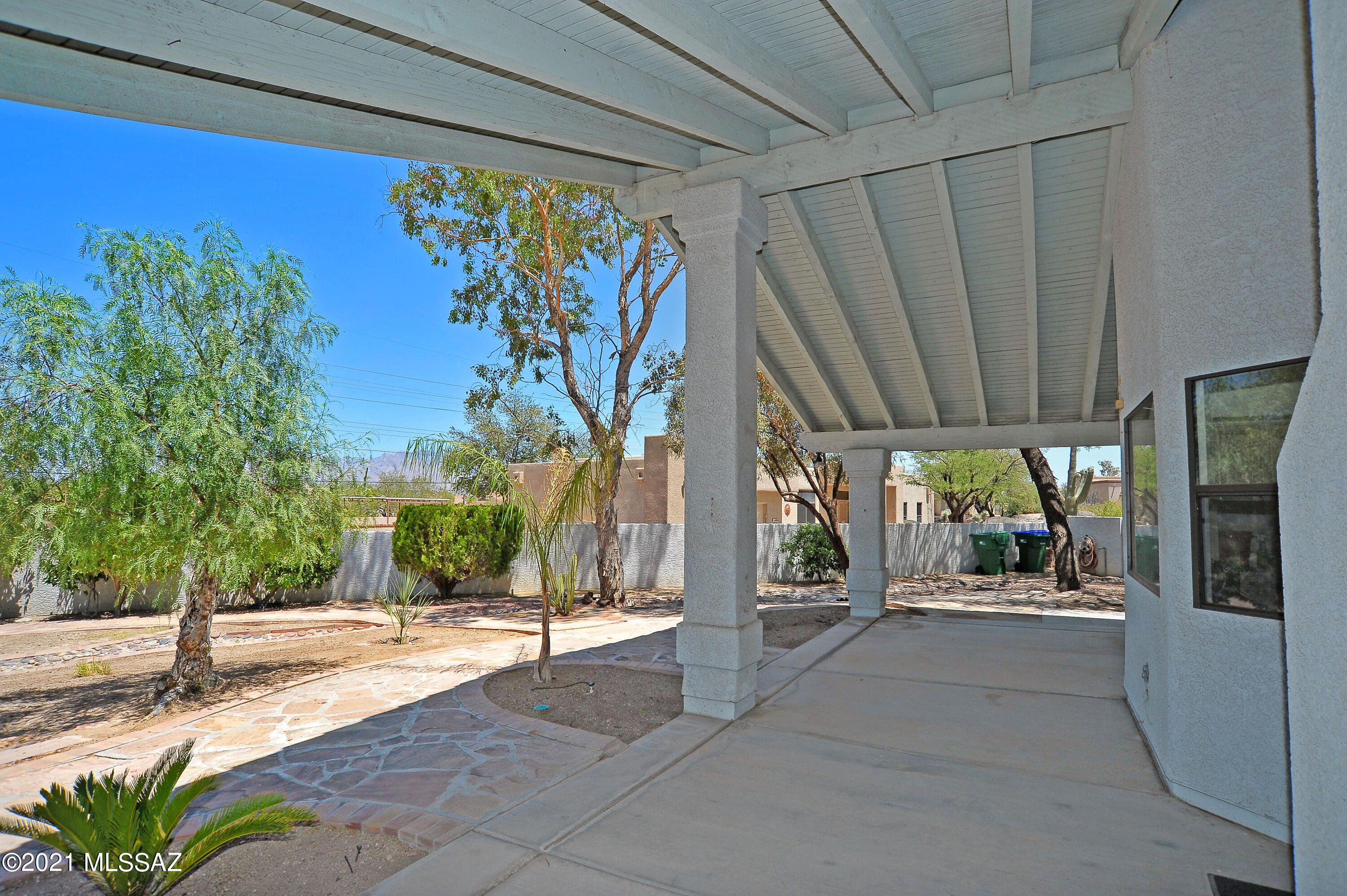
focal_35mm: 18
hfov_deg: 90.0
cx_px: 674
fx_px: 673
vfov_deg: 67.3
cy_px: 448
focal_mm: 18
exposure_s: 1/320
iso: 320
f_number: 11
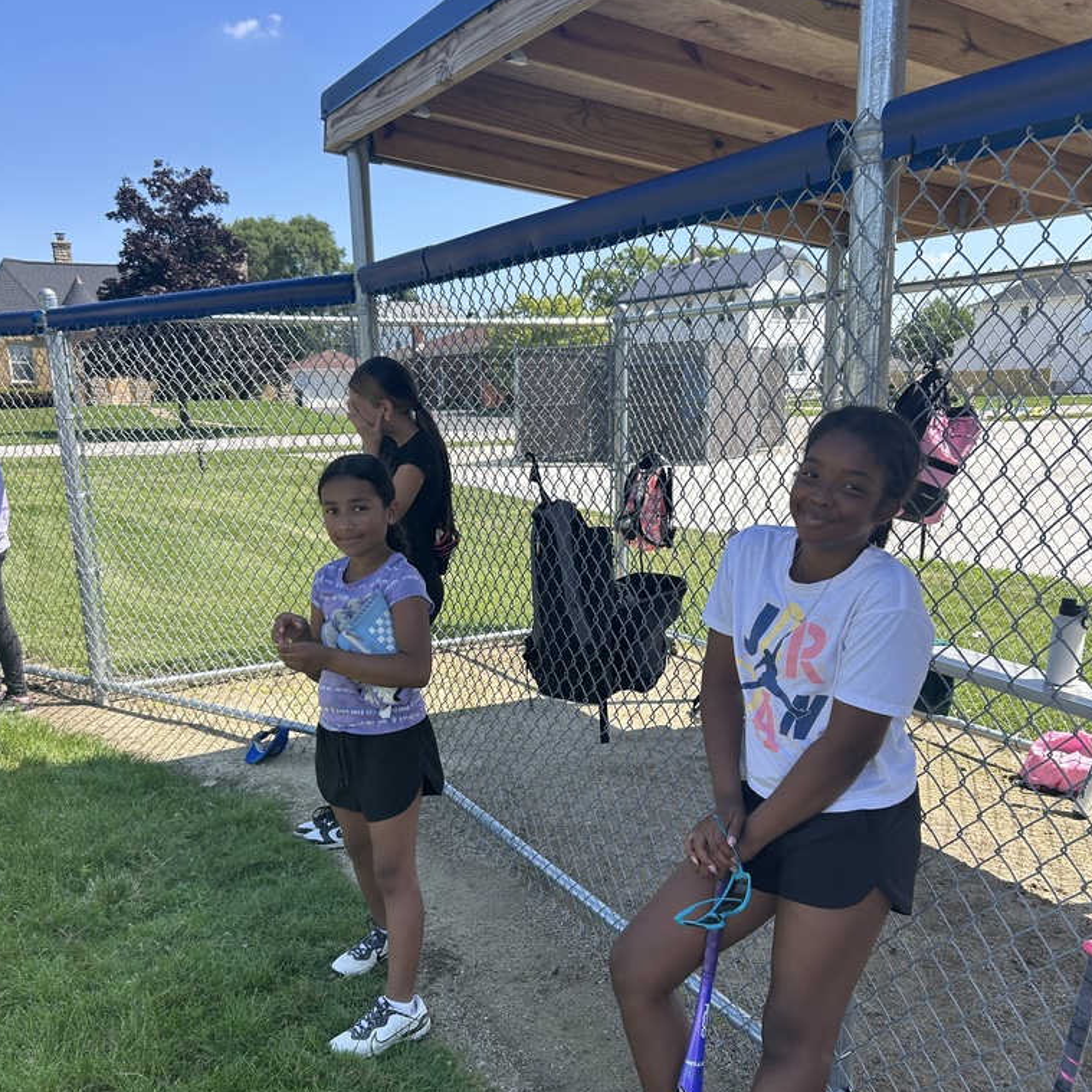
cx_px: 545
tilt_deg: -13.4
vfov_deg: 52.1
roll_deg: +0.7
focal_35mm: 31
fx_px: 1106
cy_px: 660
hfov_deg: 52.5
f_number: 1.5
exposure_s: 1/1468
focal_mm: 5.7
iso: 50
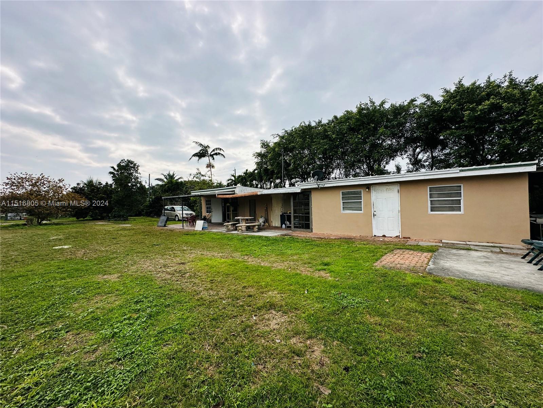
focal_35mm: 14
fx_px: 220
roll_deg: +1.8
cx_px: 272
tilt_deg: +1.0
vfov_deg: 85.7
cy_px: 204
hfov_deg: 102.1
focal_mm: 2.22
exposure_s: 1/3125
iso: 40
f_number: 2.2
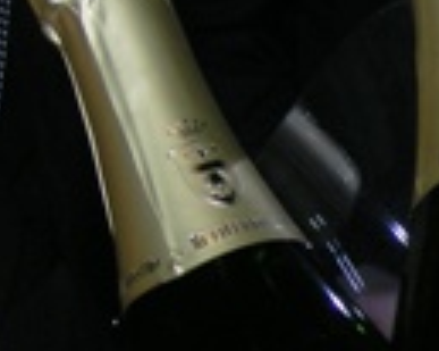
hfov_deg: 10.6
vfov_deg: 8.7
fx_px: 2259
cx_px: 725
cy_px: 474
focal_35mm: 174
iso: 64
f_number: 2.7
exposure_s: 1/60
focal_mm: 7.5
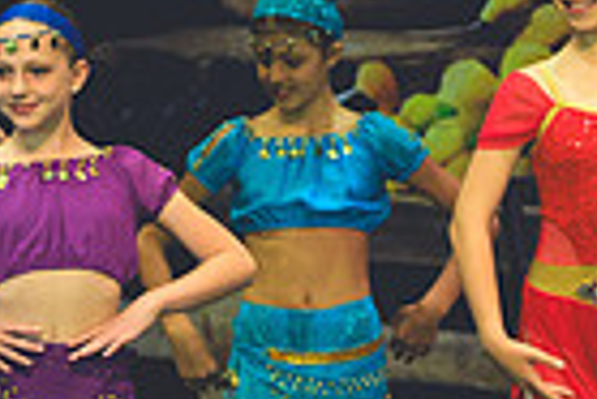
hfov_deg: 2.1
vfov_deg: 1.4
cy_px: 142
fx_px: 16600
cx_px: 846
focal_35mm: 1000
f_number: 2.8
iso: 1400
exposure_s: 1/500
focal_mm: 160
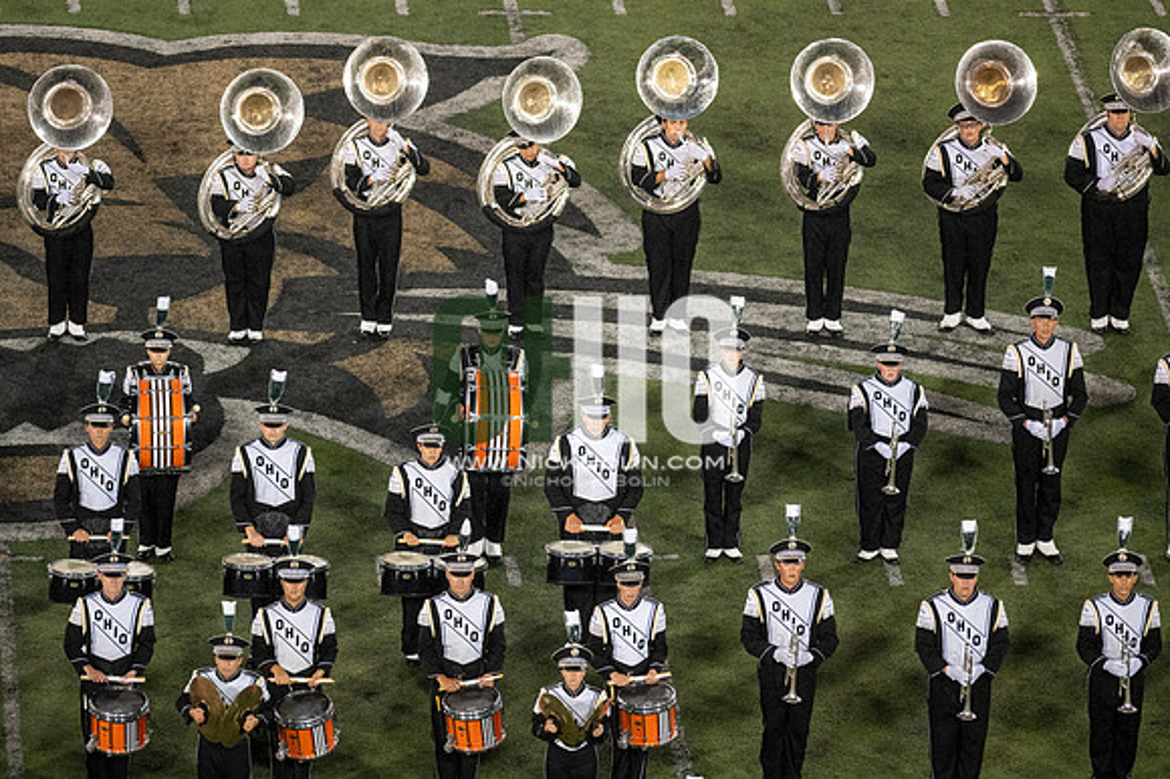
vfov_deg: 4.6
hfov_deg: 6.9
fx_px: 9744
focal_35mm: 300
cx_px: 585
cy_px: 390
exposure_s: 1/2500
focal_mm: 300
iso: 6400
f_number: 2.8
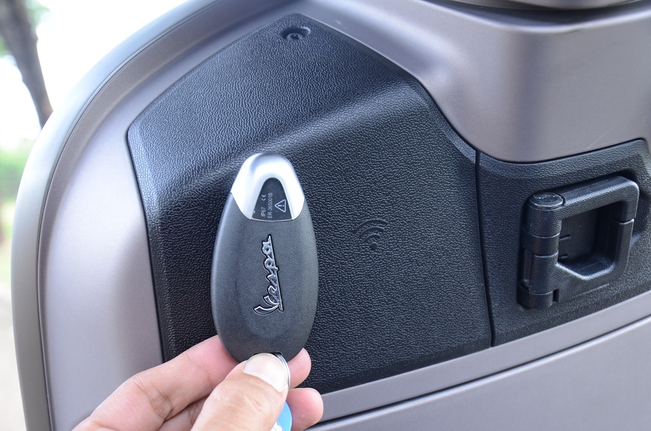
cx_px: 326
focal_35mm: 51
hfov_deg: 39.0
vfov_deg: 26.4
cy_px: 216
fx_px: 920
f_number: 5
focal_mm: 34
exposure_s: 1/80
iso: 320
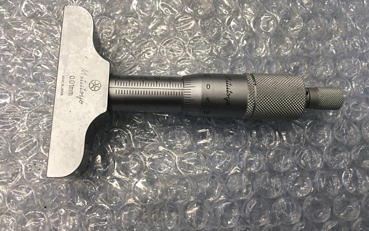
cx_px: 184
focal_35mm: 31
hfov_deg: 61.2
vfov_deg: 40.5
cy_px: 98
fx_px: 312
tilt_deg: -75.9
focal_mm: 4.15
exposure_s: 1/30
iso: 50
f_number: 2.2
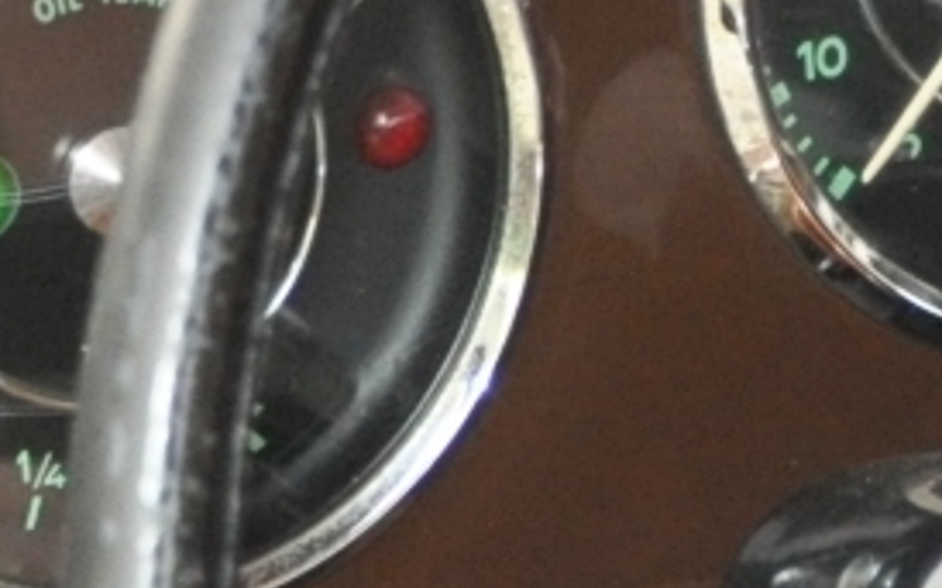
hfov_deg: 5.5
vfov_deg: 3.4
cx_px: 1403
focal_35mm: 382
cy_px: 791
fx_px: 9803
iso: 800
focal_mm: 32
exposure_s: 1/60
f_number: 4.2
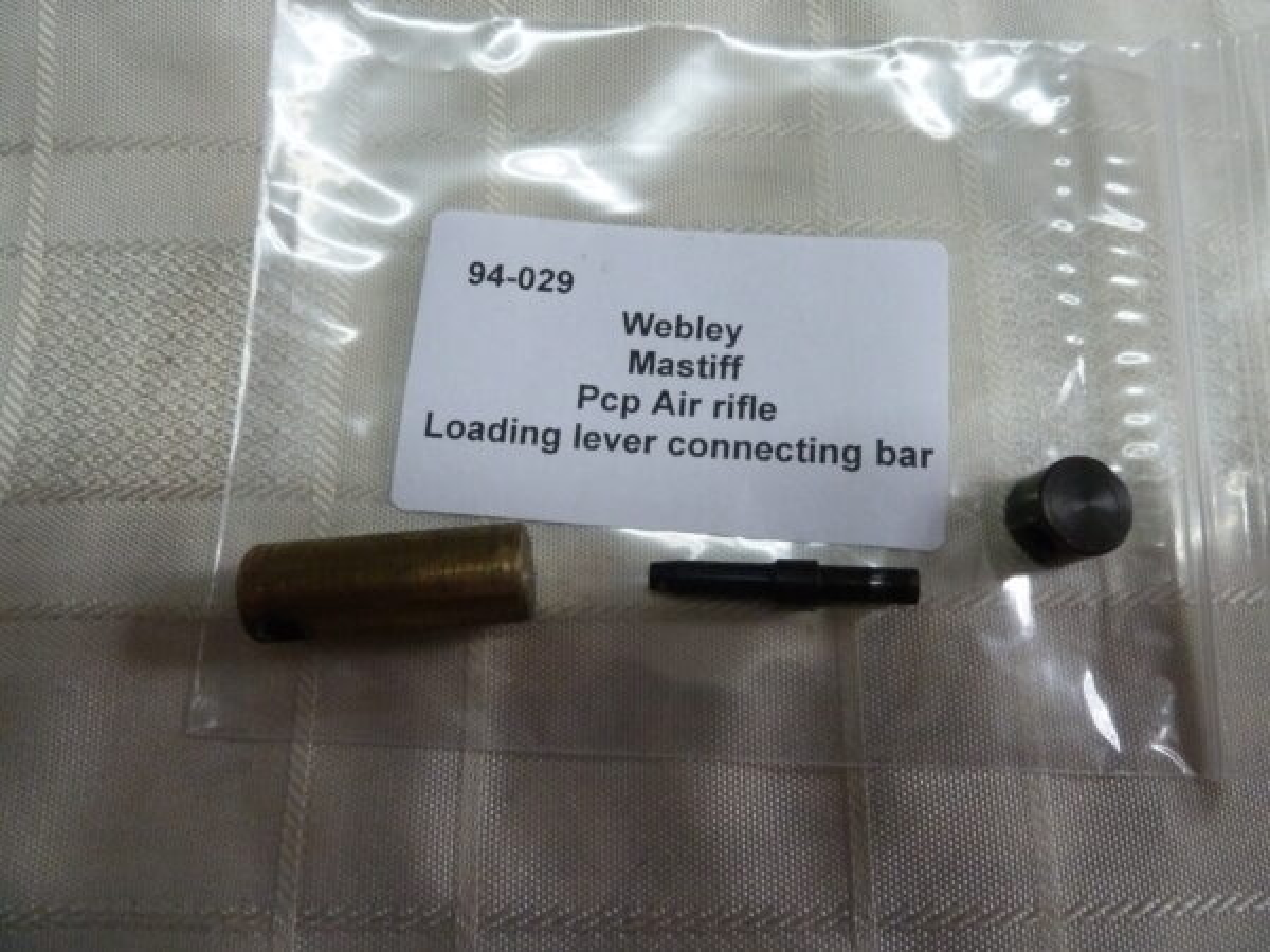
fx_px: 917
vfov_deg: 54.9
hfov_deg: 69.4
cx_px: 635
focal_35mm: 25
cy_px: 476
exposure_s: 1/125
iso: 500
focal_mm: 4.1
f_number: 3.3
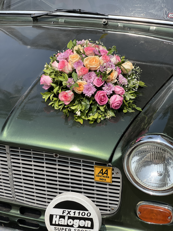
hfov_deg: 19.1
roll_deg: -3.6
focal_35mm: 77
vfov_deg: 25.3
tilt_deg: -16.0
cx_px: 86
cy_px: 116
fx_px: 513
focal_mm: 9
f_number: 2.8
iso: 32
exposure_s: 1/708
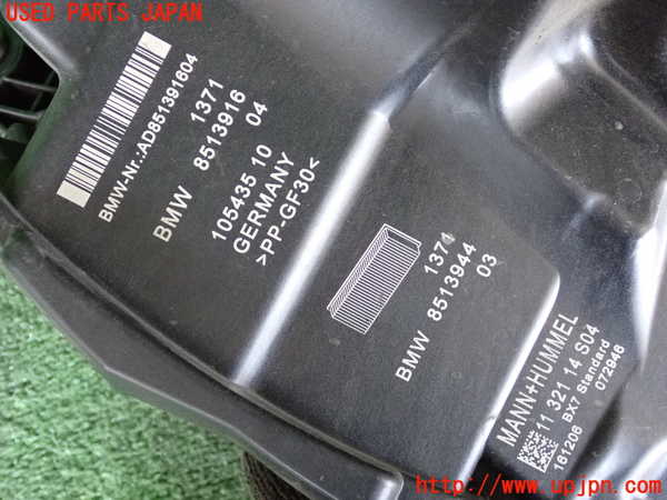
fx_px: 790
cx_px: 334
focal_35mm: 41
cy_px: 250
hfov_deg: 45.8
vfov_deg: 35.1
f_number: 2.8
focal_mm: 7.31
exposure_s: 1/125
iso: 1600
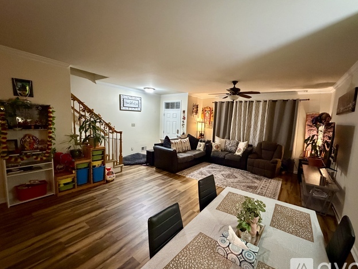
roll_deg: -1.9
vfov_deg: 81.8
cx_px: 191
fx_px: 155
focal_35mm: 15
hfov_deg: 98.0
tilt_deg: -6.3
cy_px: 137
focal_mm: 2.22
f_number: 2.2
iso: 1250
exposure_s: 1/60
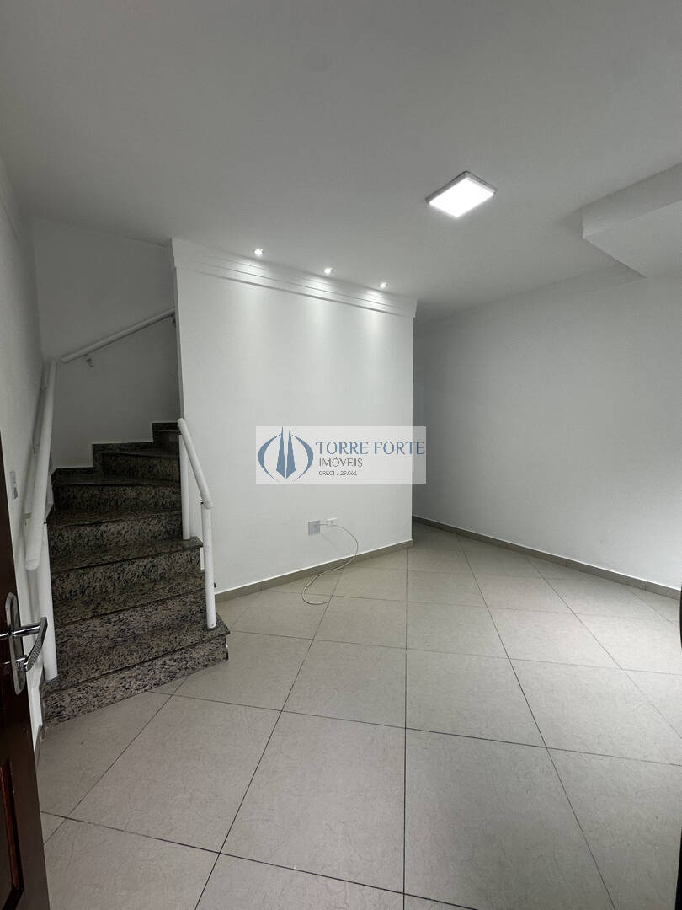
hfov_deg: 85.7
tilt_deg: -4.2
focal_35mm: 14
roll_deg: -0.8
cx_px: 341
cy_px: 455
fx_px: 368
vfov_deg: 102.1
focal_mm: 2.22
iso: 80
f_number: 2.2
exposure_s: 1/120
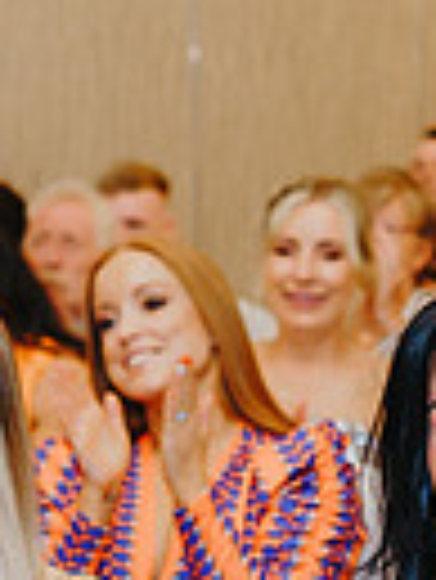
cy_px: 531
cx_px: 382
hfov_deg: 8.7
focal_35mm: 171
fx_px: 2867
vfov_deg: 11.5
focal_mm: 35
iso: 1000
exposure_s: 1/200
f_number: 2.2
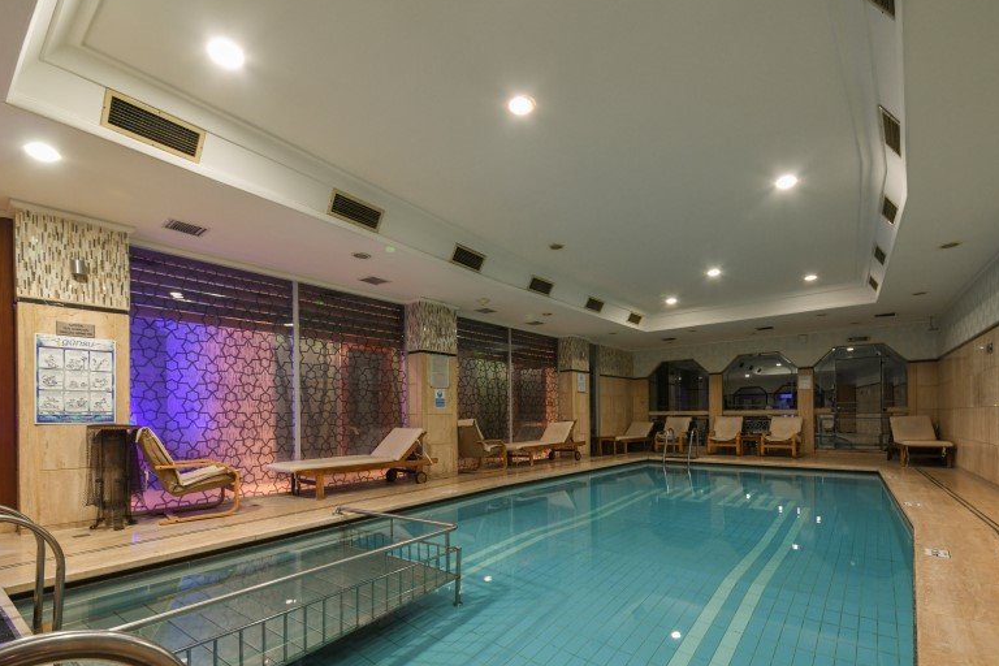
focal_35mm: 16
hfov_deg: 96.7
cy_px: 425
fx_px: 444
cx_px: 515
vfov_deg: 72.3
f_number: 7.1
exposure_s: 1/4
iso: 1250
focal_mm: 12
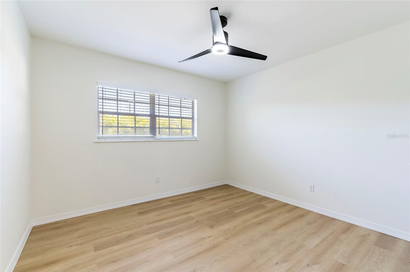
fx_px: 176
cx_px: 205
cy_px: 136
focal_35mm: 16
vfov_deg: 75.4
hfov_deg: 98.6
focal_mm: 15.5
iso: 250
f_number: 8
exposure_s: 1/125
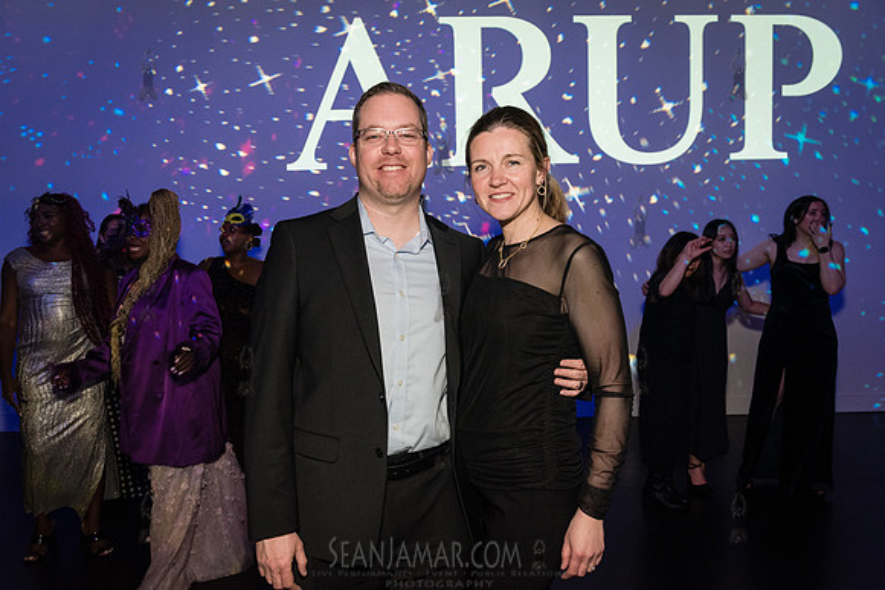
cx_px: 442
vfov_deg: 42.3
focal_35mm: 31
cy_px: 295
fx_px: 762
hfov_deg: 60.3
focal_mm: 31
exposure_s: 1/160
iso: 5000
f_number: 4.5
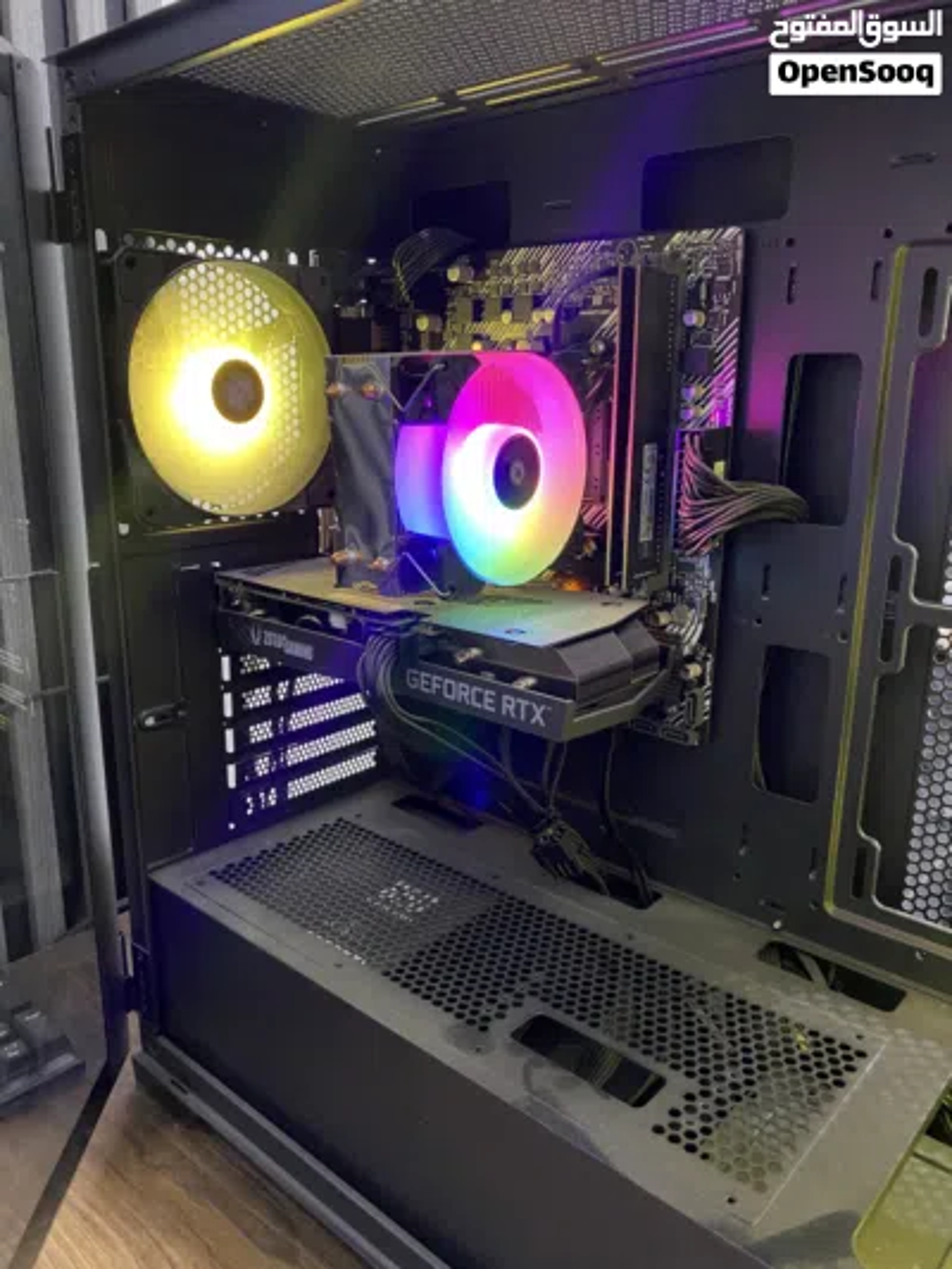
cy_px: 634
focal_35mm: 26
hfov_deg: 53.1
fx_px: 953
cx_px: 476
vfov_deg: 67.3
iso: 500
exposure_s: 1/25
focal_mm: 4.25
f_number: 1.8
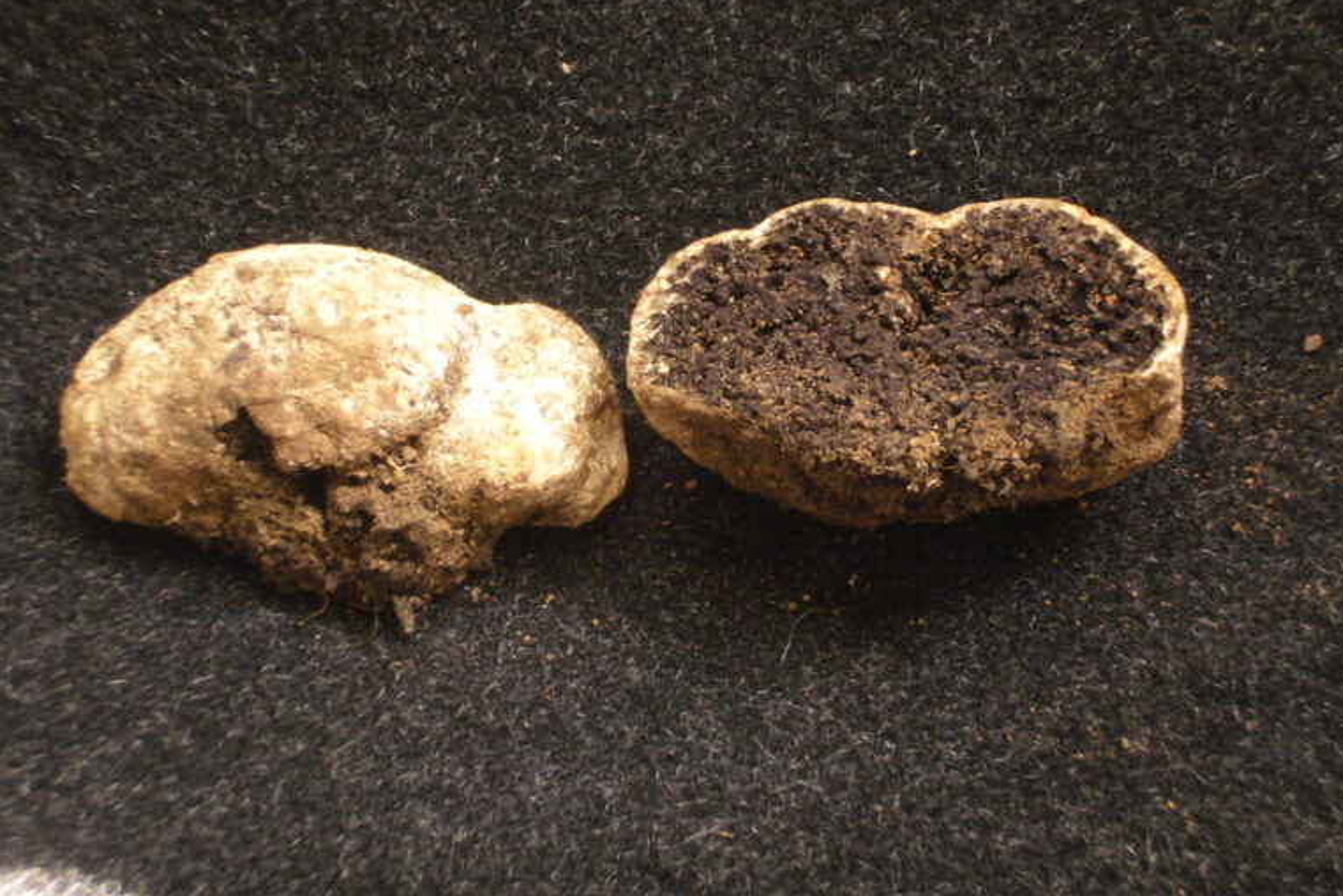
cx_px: 676
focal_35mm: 107
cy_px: 404
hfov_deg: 19.1
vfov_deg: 12.8
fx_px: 3993
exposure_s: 1/10
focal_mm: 16.8
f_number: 5.6
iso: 200
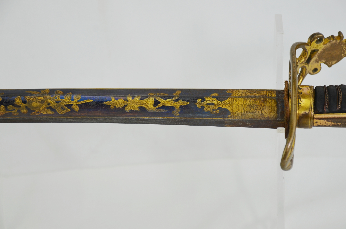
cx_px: 173
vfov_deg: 13.8
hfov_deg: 20.7
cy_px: 114
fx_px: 950
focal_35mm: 99
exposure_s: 1/320
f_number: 5.3
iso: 400
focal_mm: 66
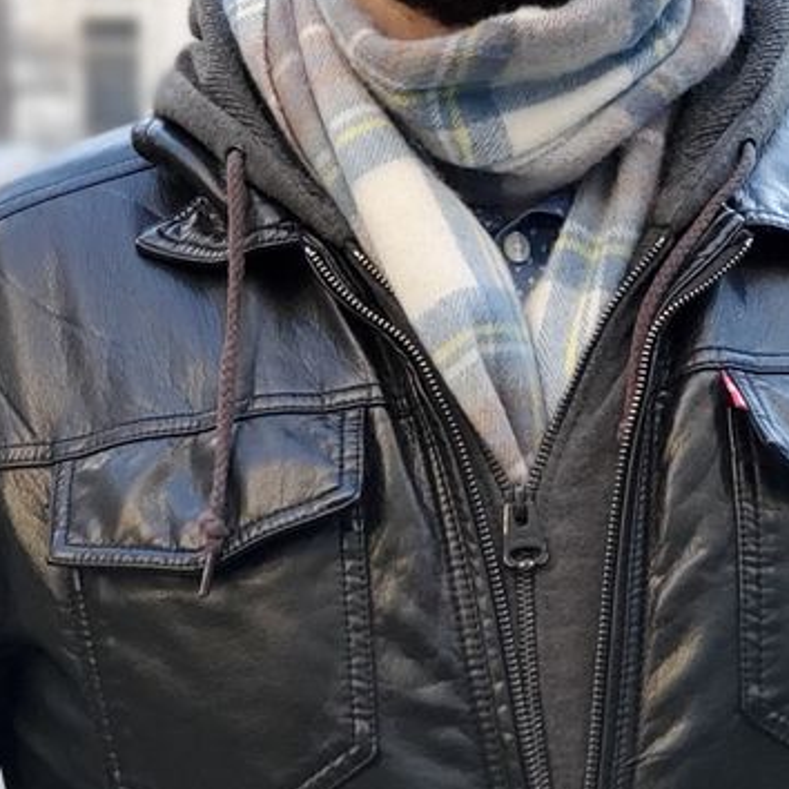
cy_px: 91
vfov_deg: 10.5
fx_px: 4281
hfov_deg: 10.5
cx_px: 477
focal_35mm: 166
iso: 160
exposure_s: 1/59
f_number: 2.4
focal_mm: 6
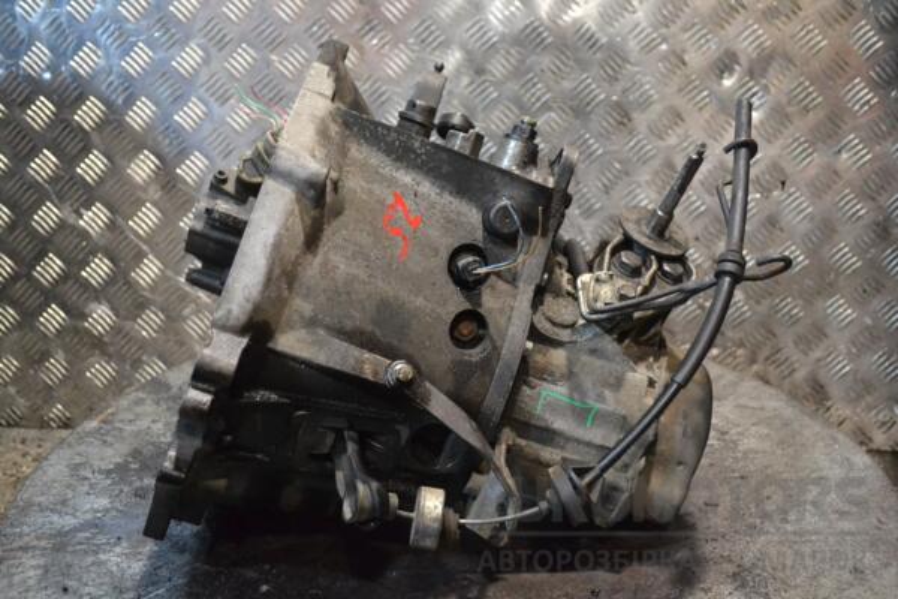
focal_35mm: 48
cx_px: 449
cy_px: 300
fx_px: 1197
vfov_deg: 28.1
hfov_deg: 41.1
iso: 3200
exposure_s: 1/125
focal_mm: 32
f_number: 5.6
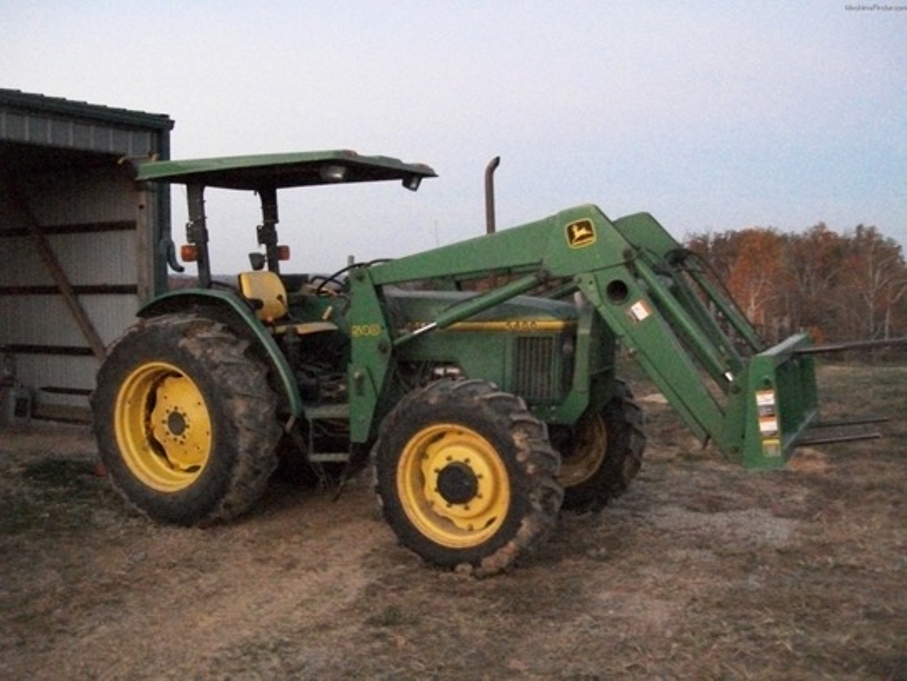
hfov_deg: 51.4
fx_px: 943
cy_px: 340
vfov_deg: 39.7
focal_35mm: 36
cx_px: 454
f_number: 2.7
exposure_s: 1/30
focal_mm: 6
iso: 1000
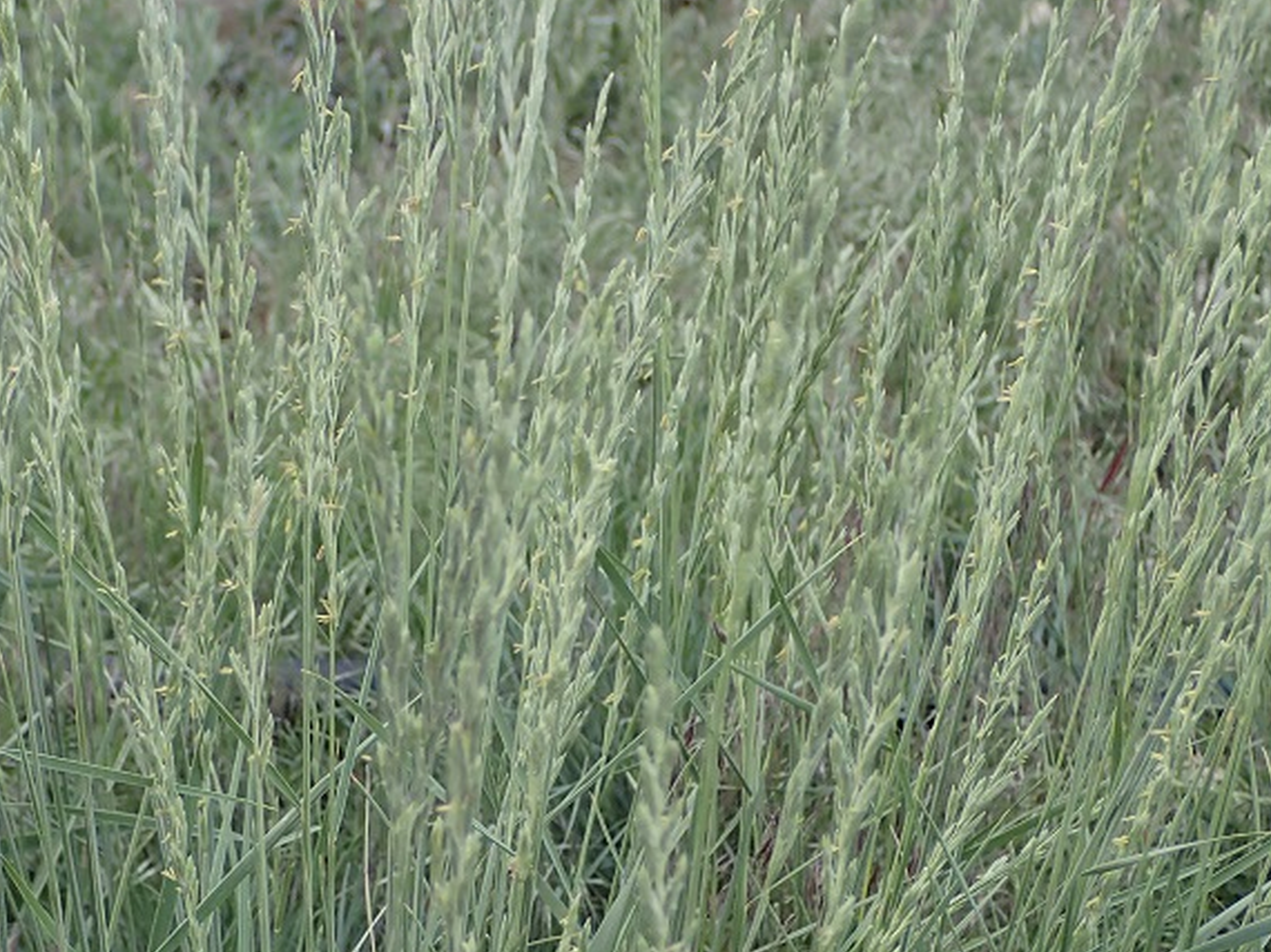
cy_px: 774
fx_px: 3413
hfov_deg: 21.0
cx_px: 457
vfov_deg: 15.8
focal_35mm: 93
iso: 200
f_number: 3.4
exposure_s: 1/100
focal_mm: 9.61
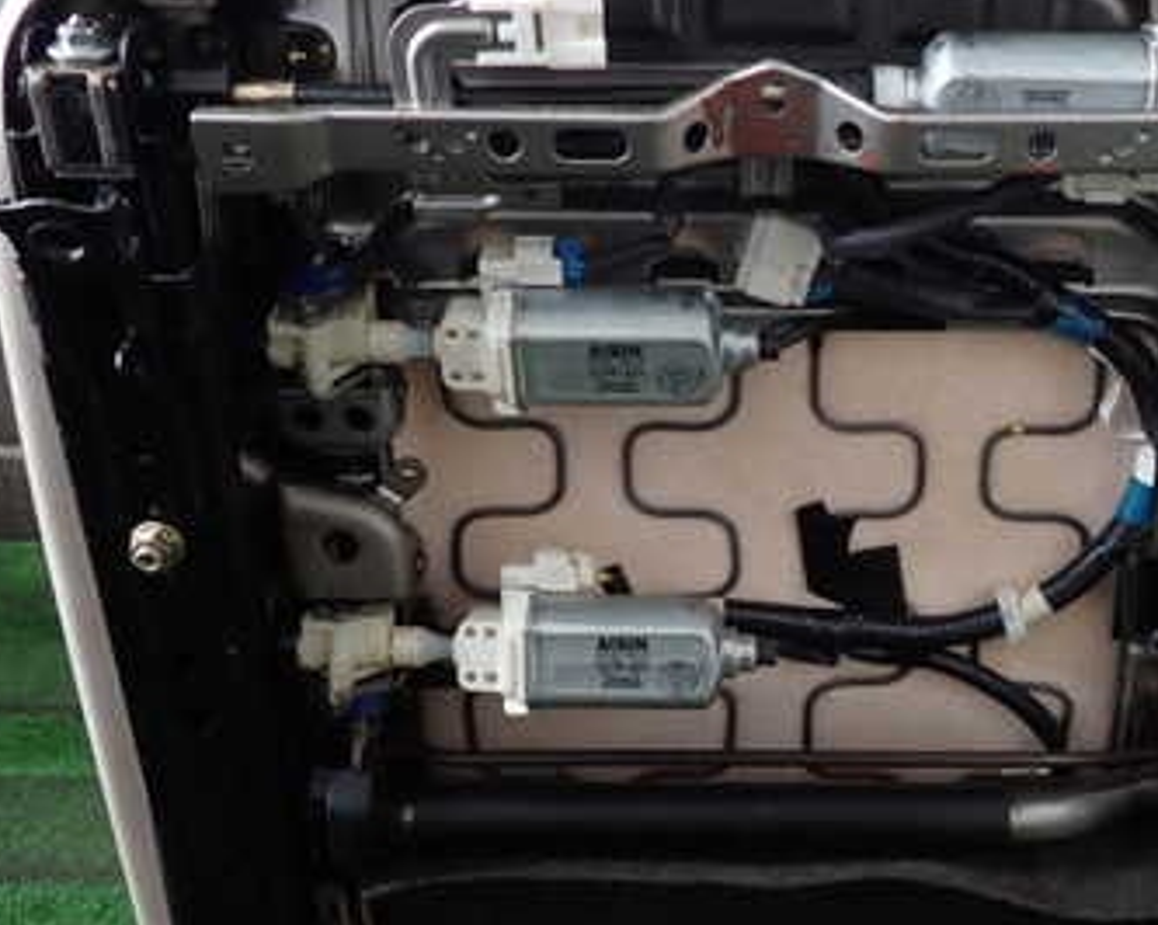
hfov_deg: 41.5
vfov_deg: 34.1
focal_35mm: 44
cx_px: 765
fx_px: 1507
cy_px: 462
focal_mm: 4.5
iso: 125
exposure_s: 1/60
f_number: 2
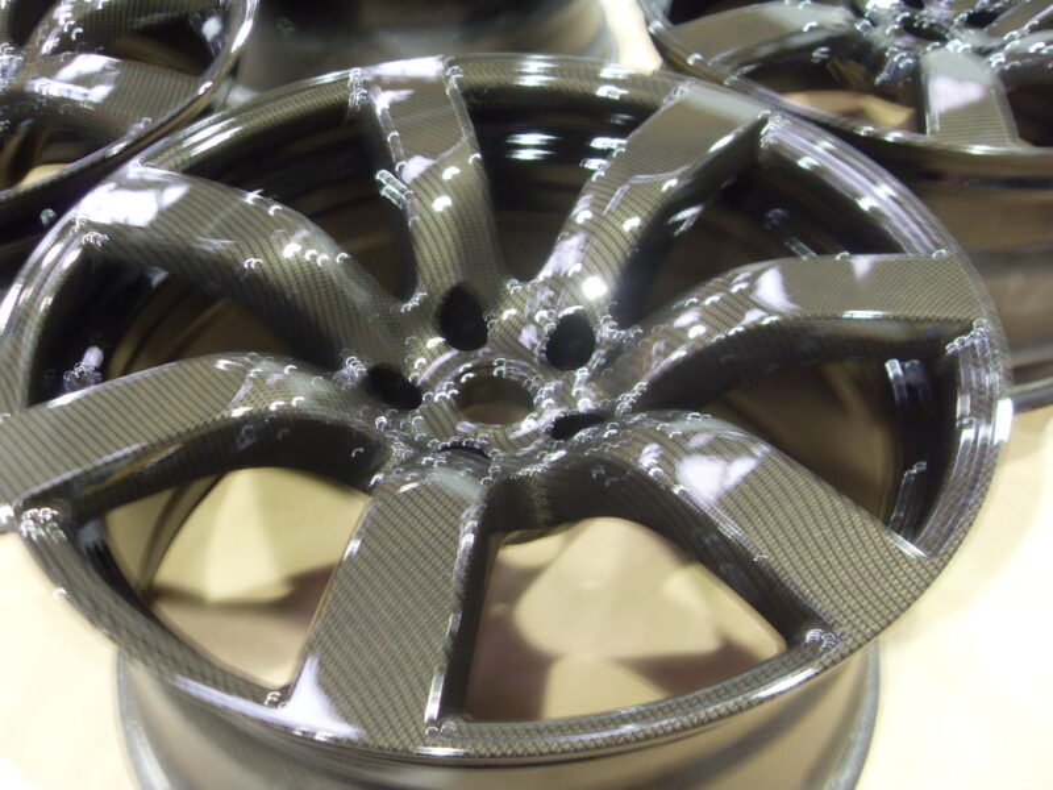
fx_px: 1065
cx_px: 526
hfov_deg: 52.6
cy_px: 395
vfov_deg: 40.7
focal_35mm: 35
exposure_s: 1/6
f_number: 2.8
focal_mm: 6.3
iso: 200
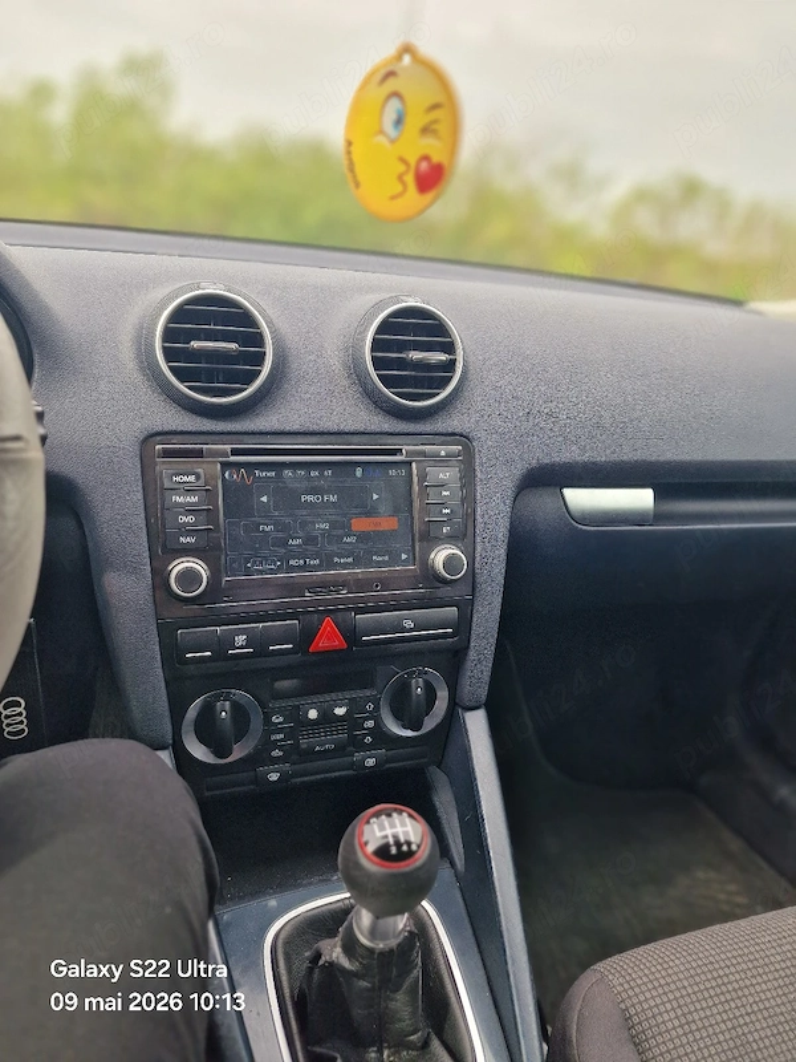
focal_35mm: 23
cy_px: 531
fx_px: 705
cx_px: 398
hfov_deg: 58.9
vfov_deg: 73.9
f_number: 1.8
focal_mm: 6.4
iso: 50
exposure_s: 1/196
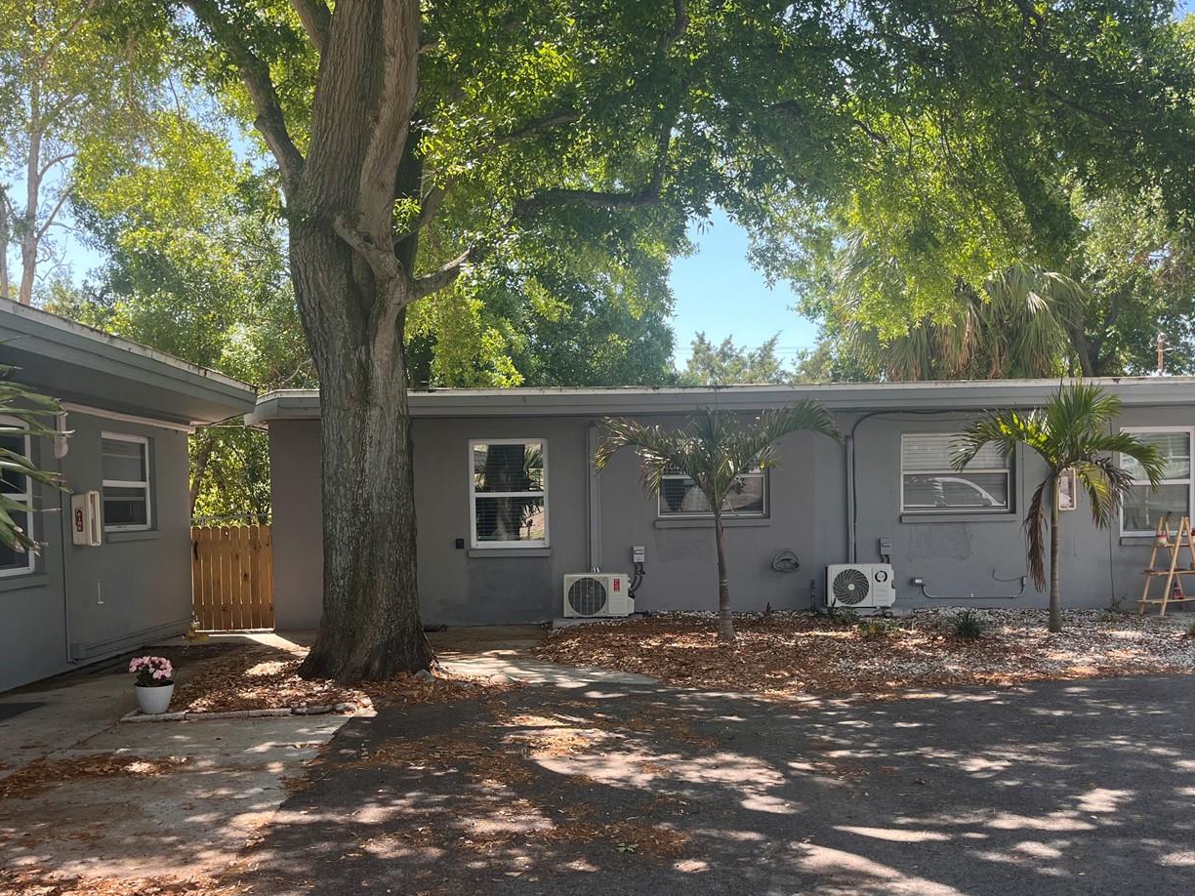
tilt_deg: -1.8
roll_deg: +0.6
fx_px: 1174
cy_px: 540
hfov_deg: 53.9
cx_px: 636
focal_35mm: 34
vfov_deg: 41.6
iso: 50
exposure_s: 1/477
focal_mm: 5.1
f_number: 1.6
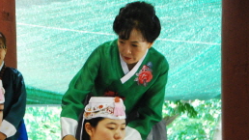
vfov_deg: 9.0
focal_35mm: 134
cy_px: 122
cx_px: 85
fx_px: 885
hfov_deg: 16.0
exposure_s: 1/60
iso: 1600
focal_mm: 44
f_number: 6.3
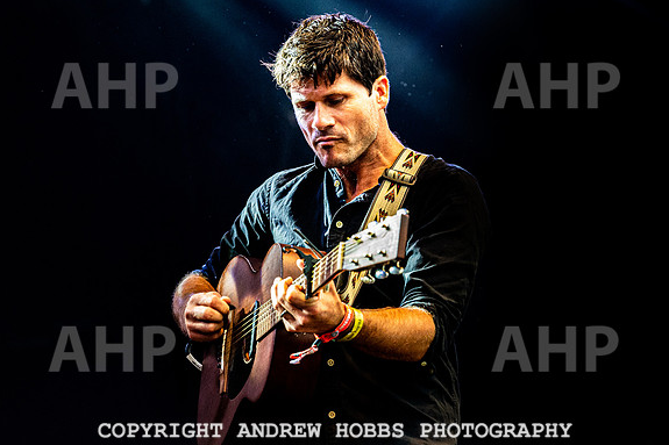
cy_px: 200
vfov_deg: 7.3
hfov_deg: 10.9
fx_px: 3511
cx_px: 370
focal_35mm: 189
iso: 6400
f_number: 5.6
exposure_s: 1/1000
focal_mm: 170
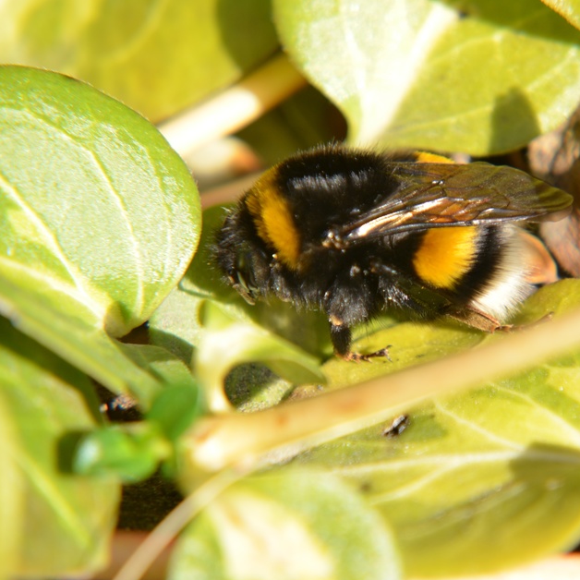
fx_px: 3898
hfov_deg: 8.5
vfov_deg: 8.5
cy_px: 295
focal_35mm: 206
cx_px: 394
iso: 200
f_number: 5.6
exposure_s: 1/250
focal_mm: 105
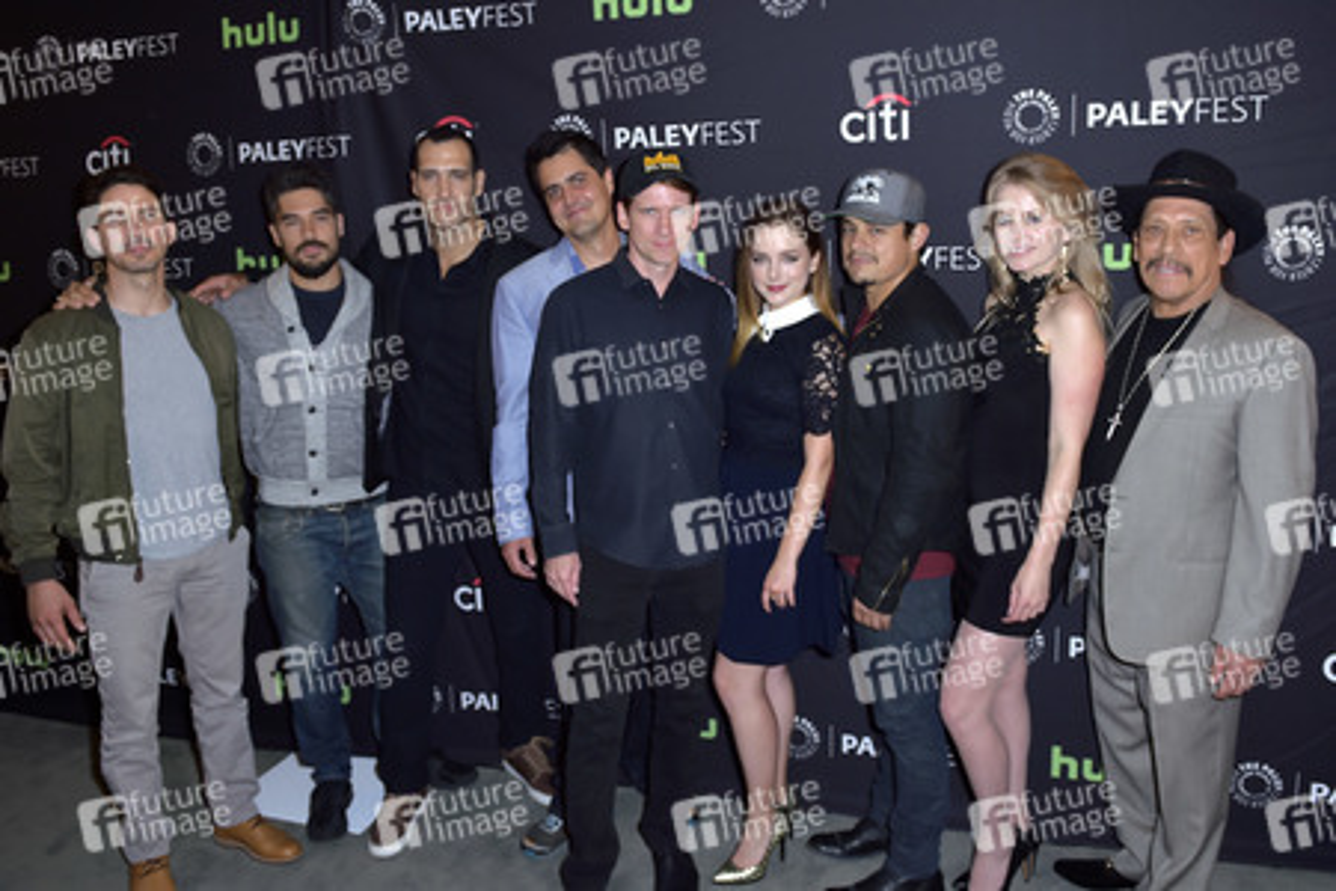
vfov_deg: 53.1
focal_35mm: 24
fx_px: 891
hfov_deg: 73.7
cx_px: 668
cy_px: 446
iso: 160
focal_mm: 24
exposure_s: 1/200
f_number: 4
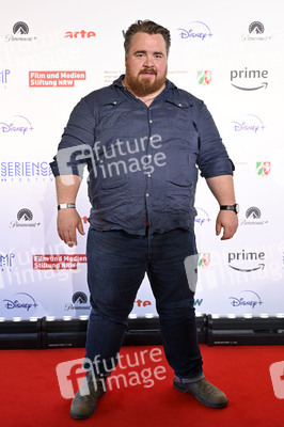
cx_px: 142
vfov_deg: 49.6
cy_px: 214
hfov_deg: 34.2
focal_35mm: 39
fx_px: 462
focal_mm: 39
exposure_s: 1/250
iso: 640
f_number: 2.8
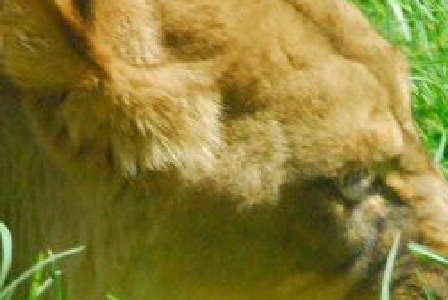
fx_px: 16109
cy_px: 317
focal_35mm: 1293
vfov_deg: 1.1
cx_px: 286
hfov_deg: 1.6
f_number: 32
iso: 1600
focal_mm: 270
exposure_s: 1/90
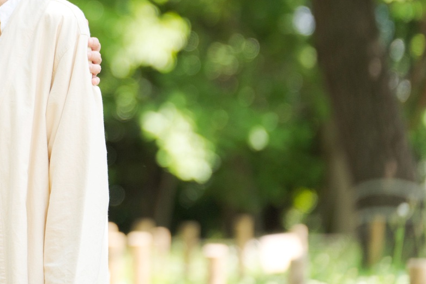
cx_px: -70
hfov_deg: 6.2
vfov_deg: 4.1
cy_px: -19
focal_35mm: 333
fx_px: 3939
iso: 200
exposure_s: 1/500
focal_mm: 130
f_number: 2.8
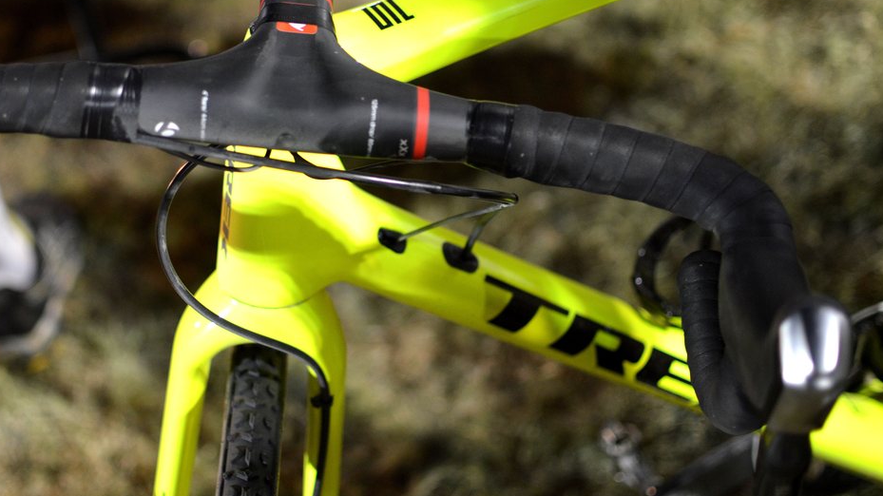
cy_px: 177
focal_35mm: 76
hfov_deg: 27.8
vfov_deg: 15.9
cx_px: 295
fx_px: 1772
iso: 400
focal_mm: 35
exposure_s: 1/25
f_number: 1.8
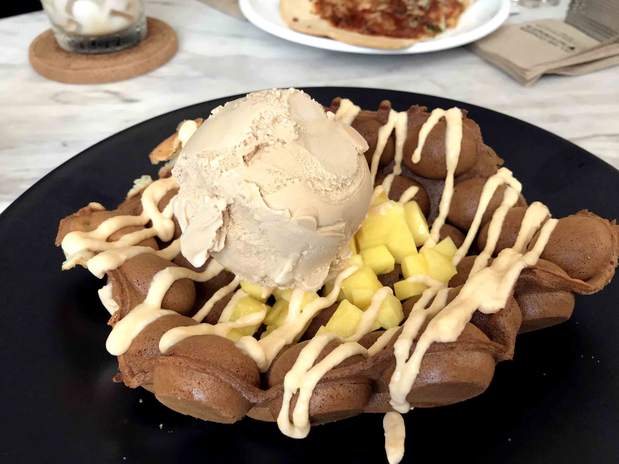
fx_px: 572
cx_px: 324
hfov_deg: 56.8
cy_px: 256
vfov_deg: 44.1
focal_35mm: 32
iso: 50
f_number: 1.8
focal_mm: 3.99
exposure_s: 1/33
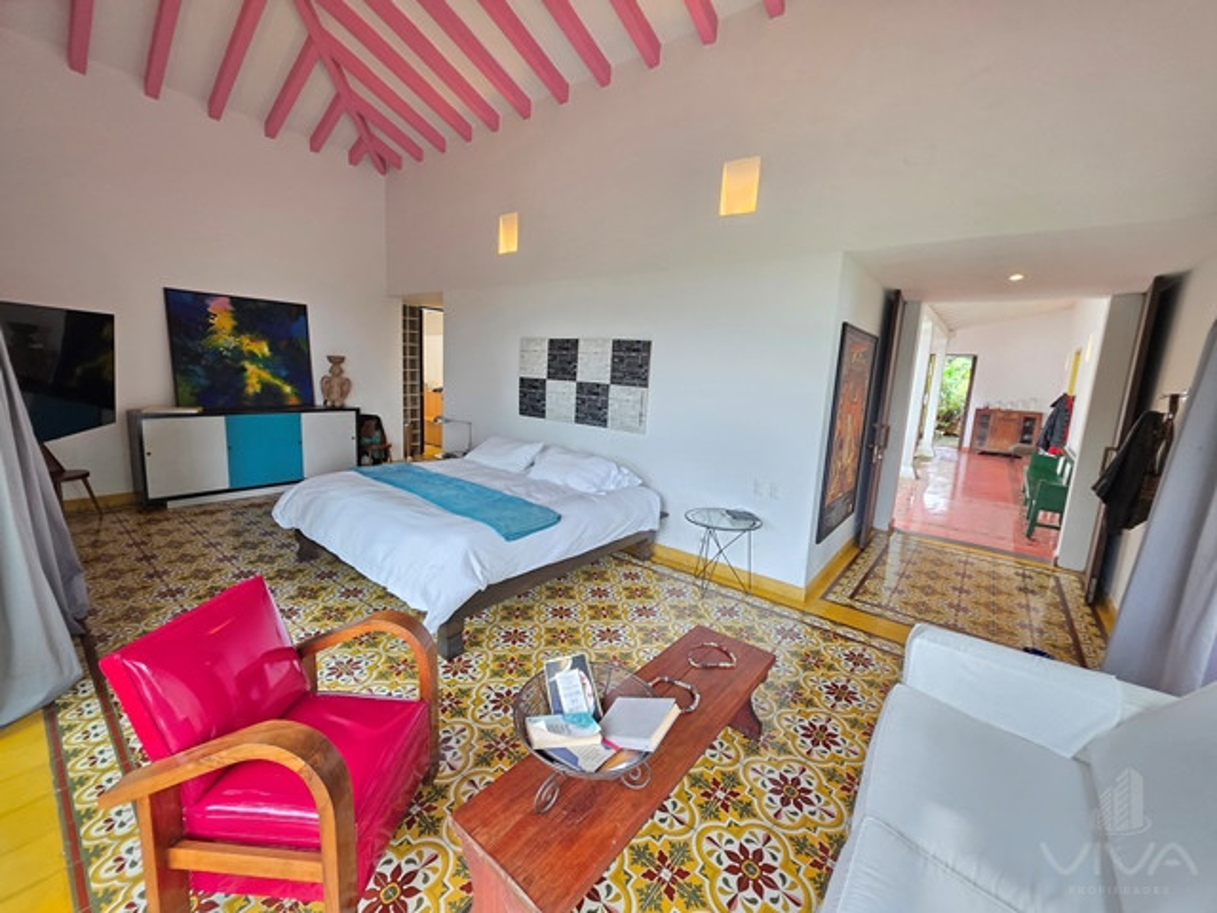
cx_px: 608
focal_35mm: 13
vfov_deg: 89.9
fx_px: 457
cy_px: 456
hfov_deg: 106.2
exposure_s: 1/60
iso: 160
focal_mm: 2.2
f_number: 1.9
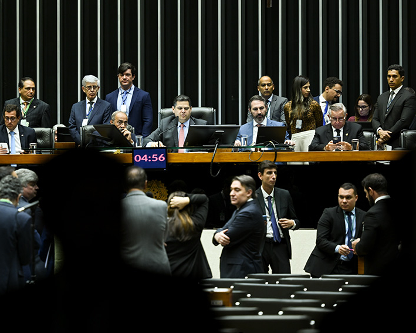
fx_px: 1748
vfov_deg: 10.9
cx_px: 182
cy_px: 167
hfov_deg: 13.6
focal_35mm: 142
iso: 200
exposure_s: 1/15
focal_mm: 125
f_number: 2.8
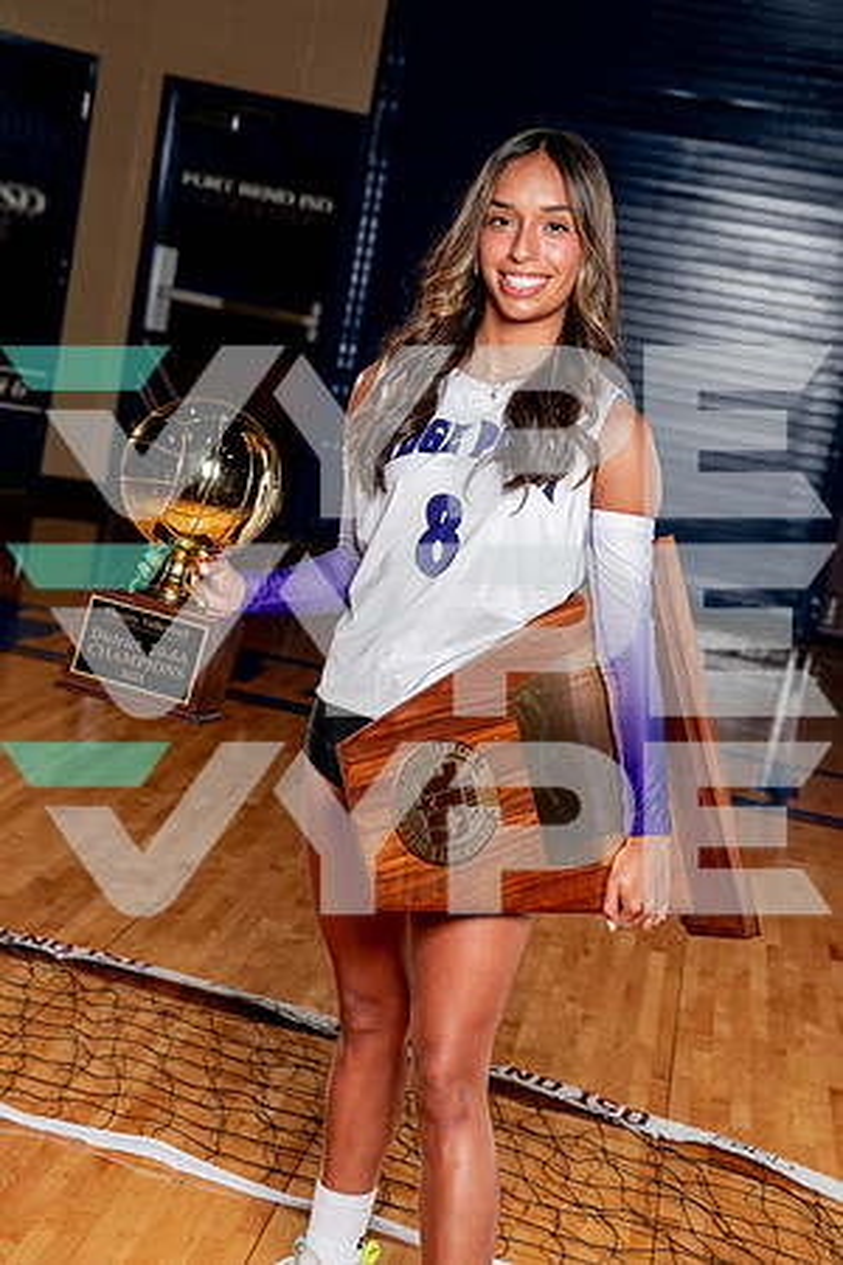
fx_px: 2459
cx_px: 422
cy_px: 632
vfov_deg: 28.8
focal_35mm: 70
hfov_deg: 19.5
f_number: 5.6
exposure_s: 1/250
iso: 200
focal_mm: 70
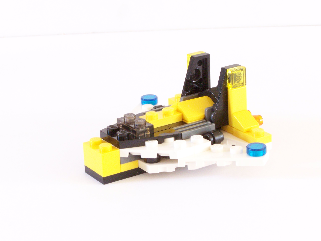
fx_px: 872
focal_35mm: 94
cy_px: 120
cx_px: 160
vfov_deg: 15.7
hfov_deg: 20.9
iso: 400
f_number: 8
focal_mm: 15.6
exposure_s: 1/8
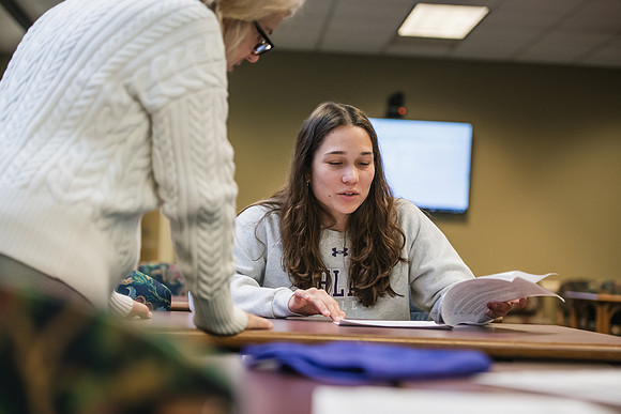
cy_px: 207
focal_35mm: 75
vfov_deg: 18.2
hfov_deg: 27.0
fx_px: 1294
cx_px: 310
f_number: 3.2
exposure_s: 1/200
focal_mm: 75
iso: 1600
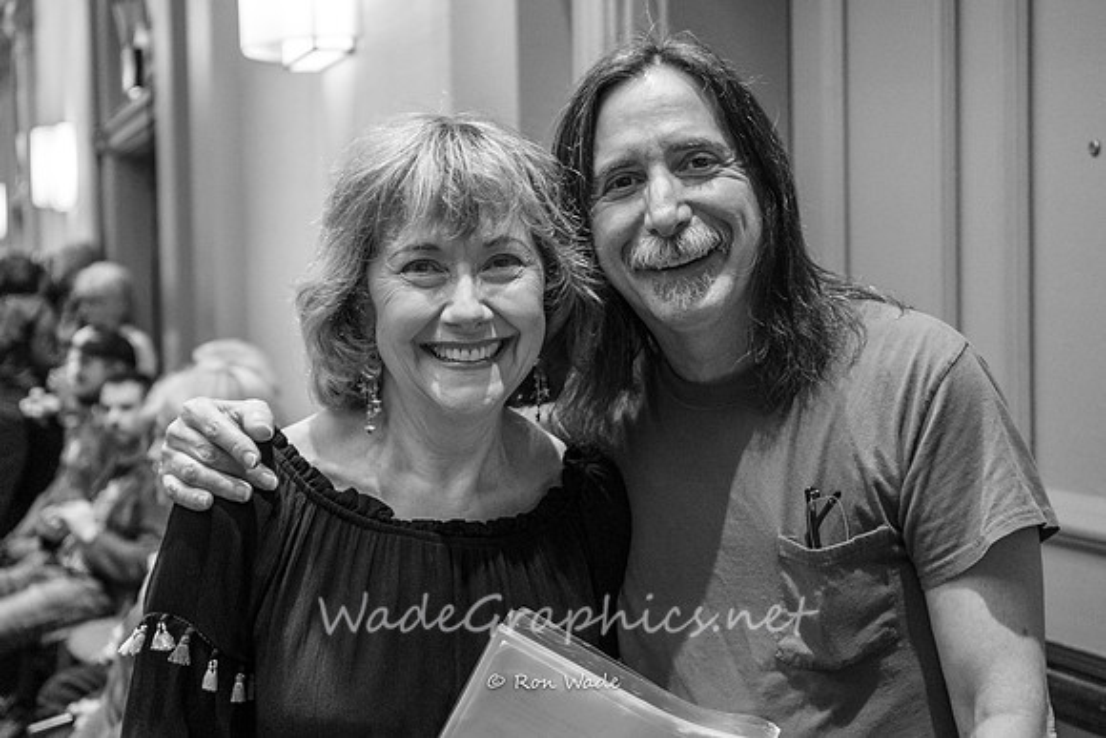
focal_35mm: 60
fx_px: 1844
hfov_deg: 33.4
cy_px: 369
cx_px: 553
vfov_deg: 22.6
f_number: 5.6
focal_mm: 60
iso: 8000
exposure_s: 1/160
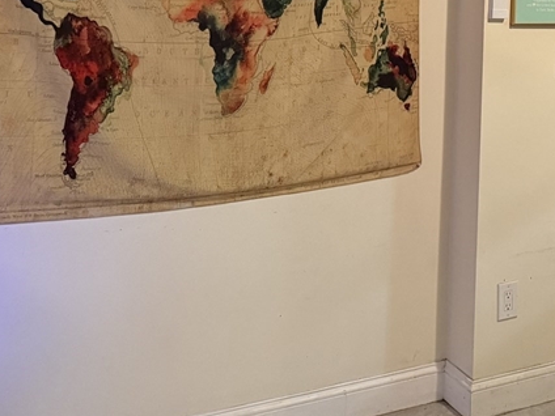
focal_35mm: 58
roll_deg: -1.6
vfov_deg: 23.5
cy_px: -52
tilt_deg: +1.0
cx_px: 543
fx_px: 930
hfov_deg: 31.0
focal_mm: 6.76
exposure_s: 1/40
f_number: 1.78
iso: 640
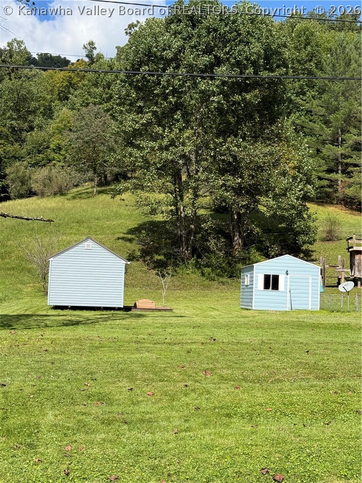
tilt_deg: +4.8
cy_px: 242
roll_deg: -2.1
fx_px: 669
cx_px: 181
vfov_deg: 39.7
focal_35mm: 48
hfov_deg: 30.3
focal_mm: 6.76
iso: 64
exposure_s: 1/3096
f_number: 1.78
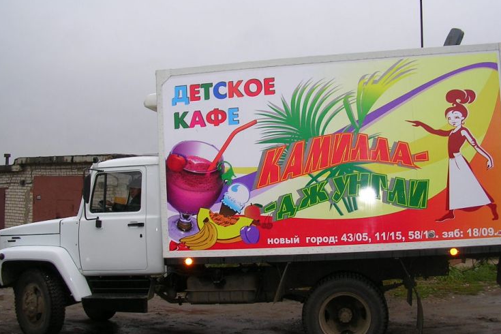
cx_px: 259
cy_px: 169
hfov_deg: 45.4
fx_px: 598
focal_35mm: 43
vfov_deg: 31.2
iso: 50
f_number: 2.8
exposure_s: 1/126
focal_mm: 5.8
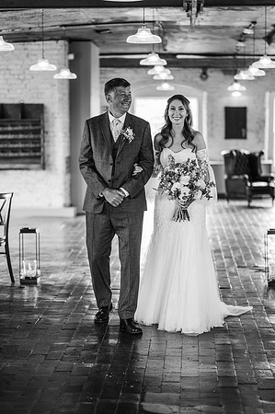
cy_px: 207
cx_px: 138
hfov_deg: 16.0
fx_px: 976
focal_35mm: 85
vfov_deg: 23.9
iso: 720
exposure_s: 1/200
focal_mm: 85
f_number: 1.8
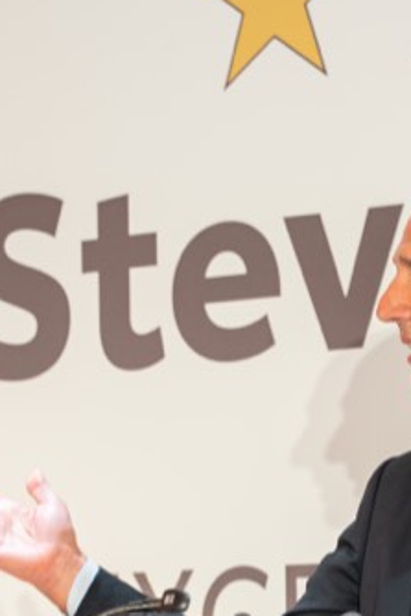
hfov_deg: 6.8
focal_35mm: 201
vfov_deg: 10.2
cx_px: 450
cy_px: 564
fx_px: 3438
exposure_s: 1/100
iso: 800
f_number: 3.5
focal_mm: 70
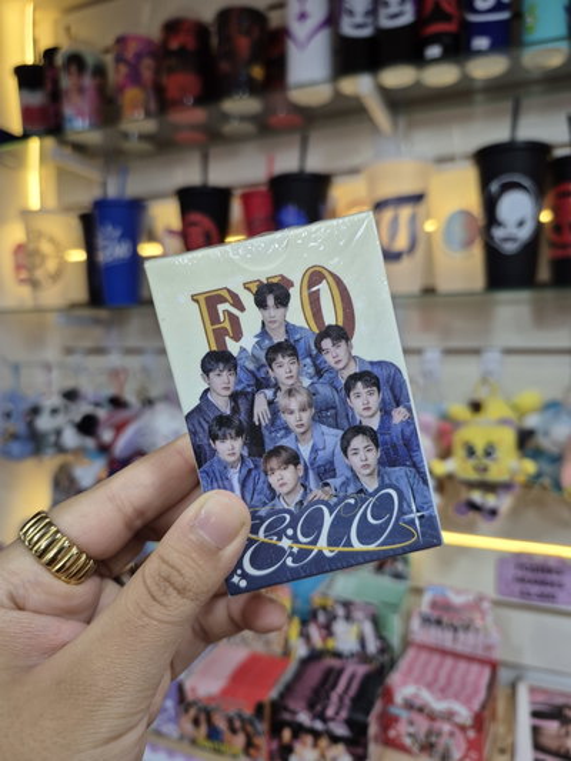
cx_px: 286
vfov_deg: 73.9
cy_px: 380
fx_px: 506
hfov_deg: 58.9
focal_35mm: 23
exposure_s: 1/100
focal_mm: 5.4
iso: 200
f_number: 1.8
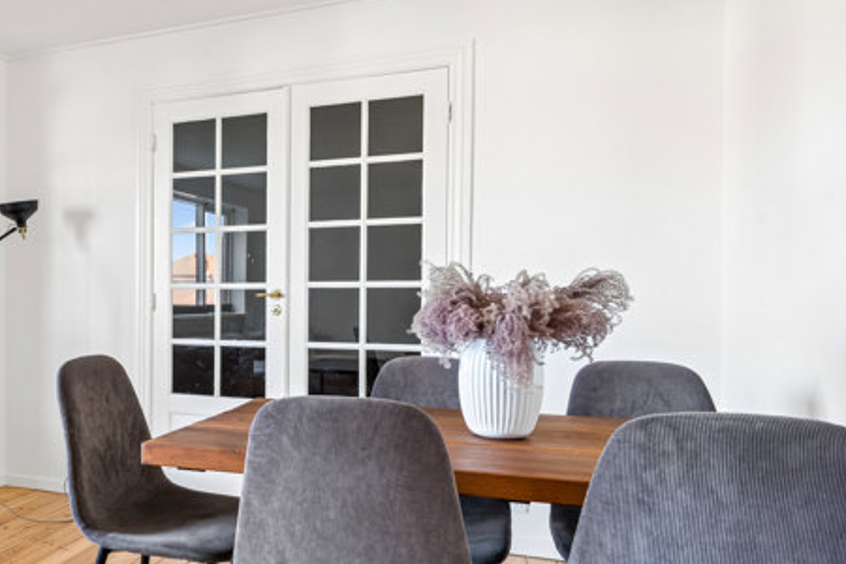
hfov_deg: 56.0
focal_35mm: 32
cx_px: 218
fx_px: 752
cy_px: 313
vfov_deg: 41.1
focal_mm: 18
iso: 320
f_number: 9
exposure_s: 1/6
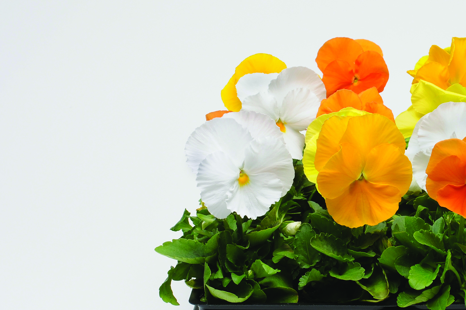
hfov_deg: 12.7
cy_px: 198
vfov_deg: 8.5
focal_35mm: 161
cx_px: 403
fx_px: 2082
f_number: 10
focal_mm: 52
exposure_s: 1/60
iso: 200
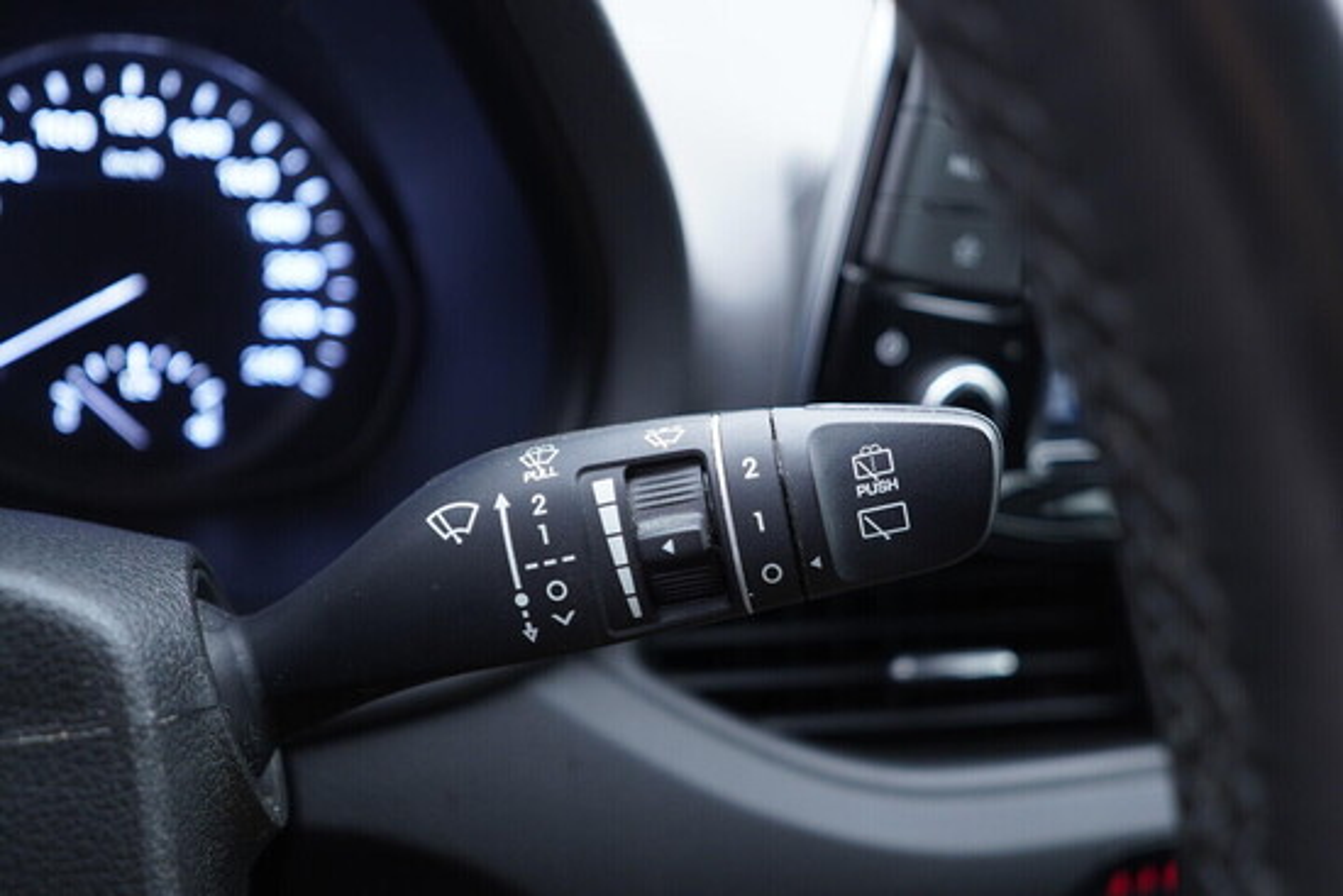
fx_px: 1343
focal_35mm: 36
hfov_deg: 53.1
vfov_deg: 36.9
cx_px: 672
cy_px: 448
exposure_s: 1/40
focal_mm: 24
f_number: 2.8
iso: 400
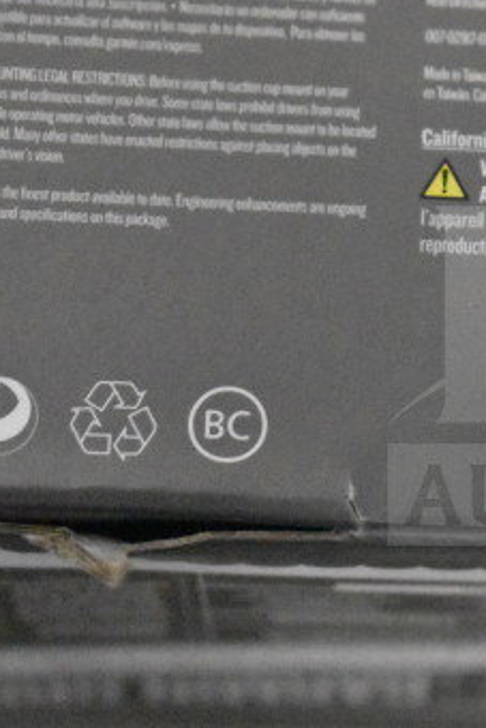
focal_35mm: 148
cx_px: 627
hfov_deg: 9.1
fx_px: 2992
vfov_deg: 13.9
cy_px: 376
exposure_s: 1/100
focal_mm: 55
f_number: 5.6
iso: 25600
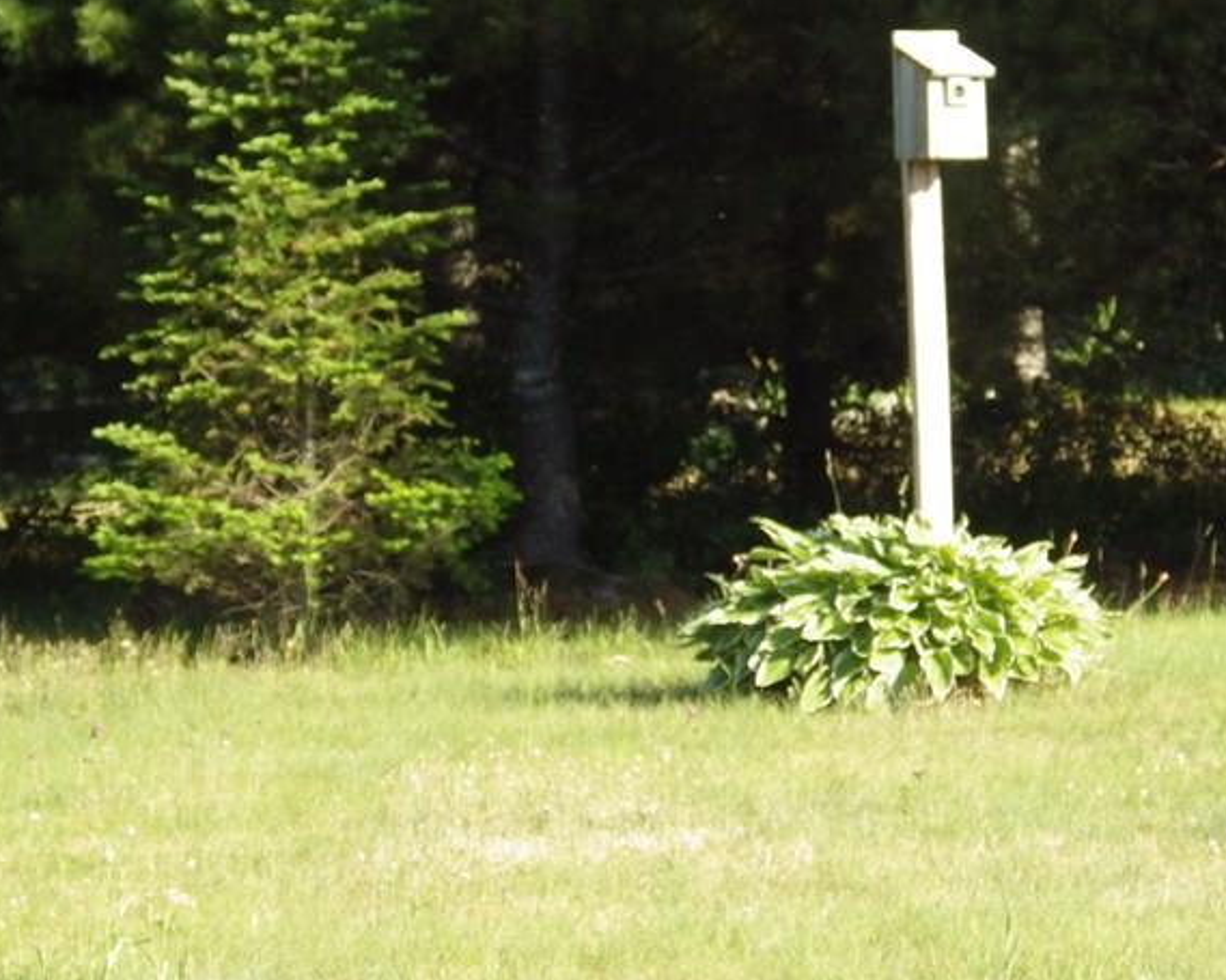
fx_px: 7582
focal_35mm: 209
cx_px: 812
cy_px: 379
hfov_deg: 9.2
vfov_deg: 7.4
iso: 100
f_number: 4.8
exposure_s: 1/160
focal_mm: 21.3
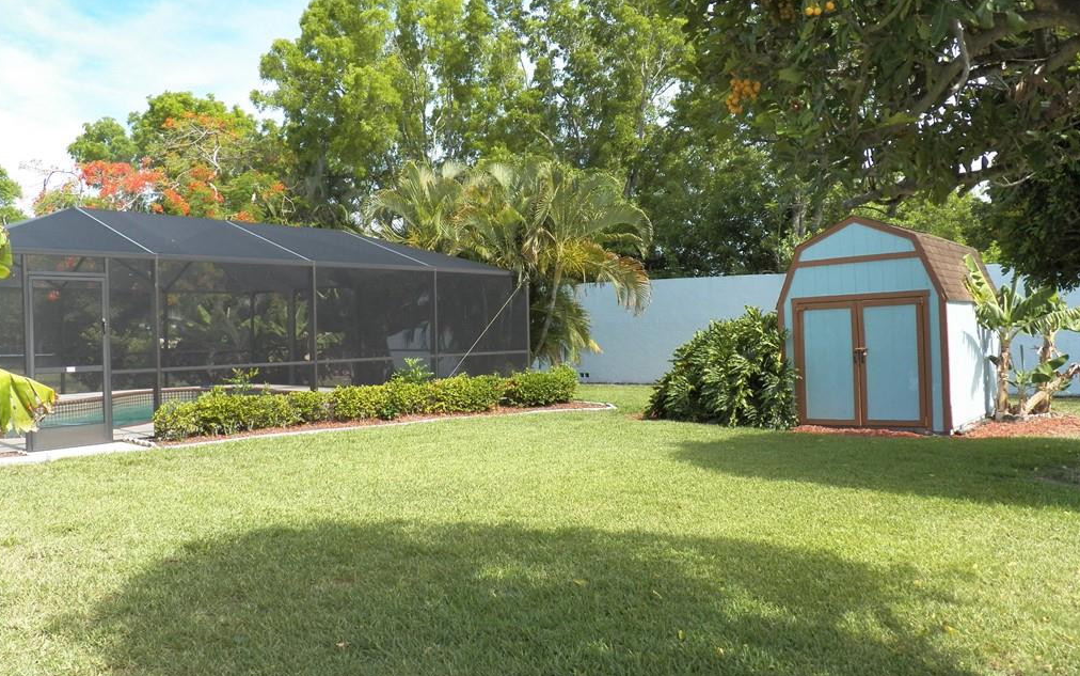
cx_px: 538
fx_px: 883
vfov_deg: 41.9
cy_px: 340
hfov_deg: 62.9
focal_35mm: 30
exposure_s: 1/800
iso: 125
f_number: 4
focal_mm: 4.9
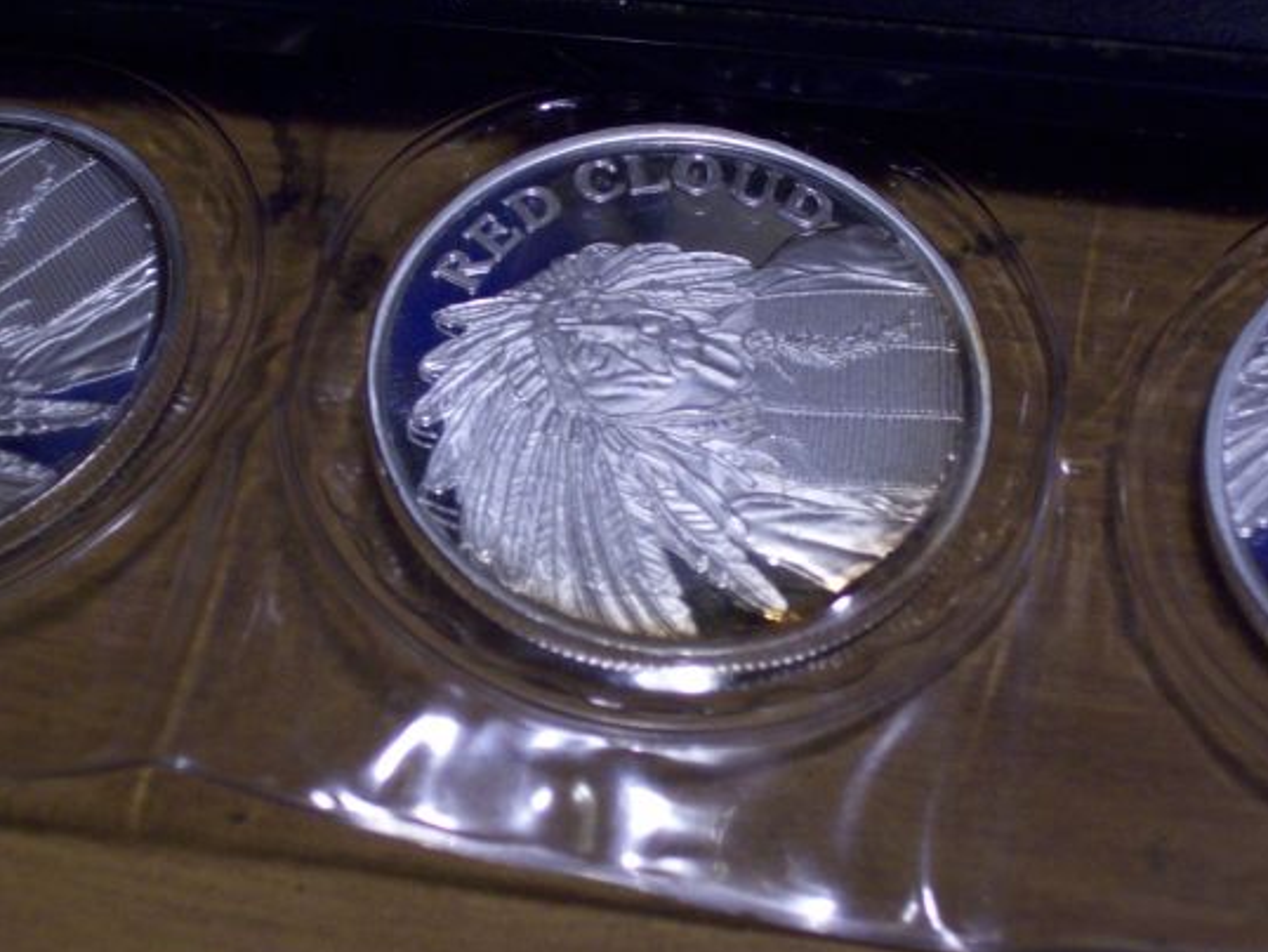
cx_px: 667
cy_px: 450
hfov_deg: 25.0
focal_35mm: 78
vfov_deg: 18.9
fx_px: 2858
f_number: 3.8
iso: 160
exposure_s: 1/41.2
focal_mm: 11.6
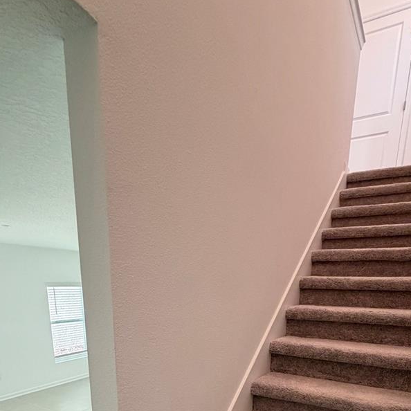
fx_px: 336
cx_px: 217
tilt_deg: -14.8
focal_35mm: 25
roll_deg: -1.4
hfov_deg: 62.9
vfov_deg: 54.2
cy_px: 376
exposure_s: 1/60
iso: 250
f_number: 2.2
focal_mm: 2.22
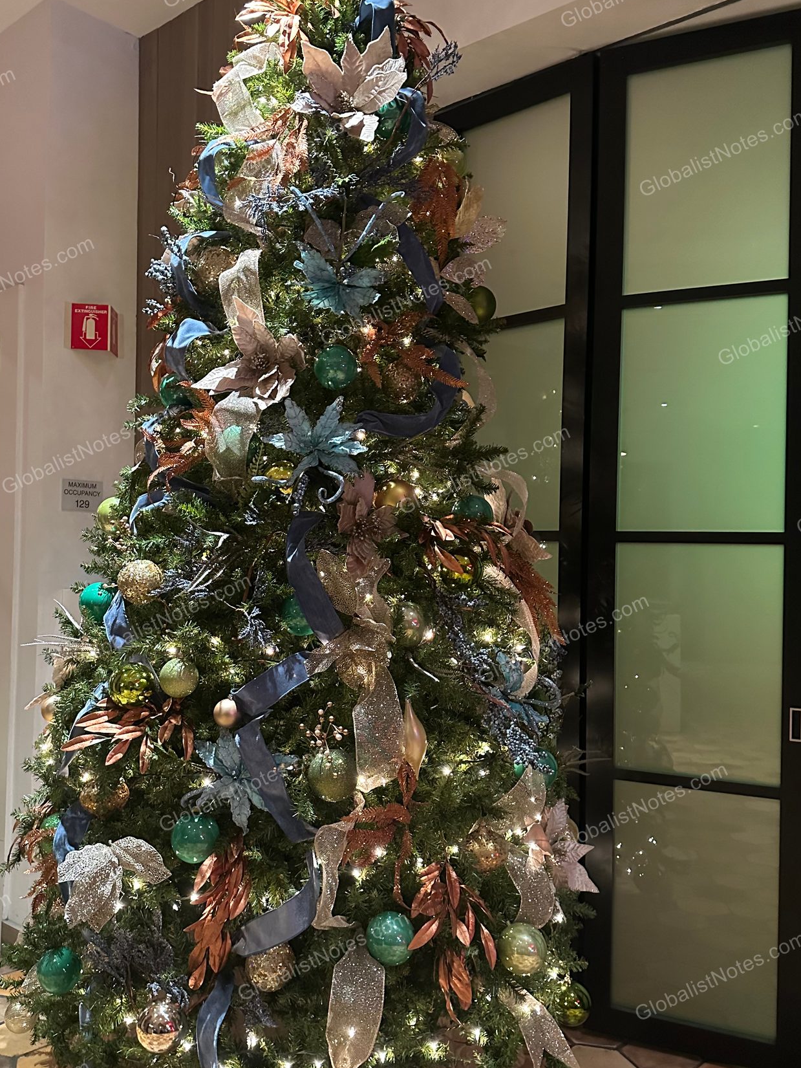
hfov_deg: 45.3
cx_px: 347
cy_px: 539
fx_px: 956
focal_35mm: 31
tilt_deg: +1.1
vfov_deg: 58.3
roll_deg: -1.5
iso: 1000
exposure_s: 1/40
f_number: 1.78
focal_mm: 6.86
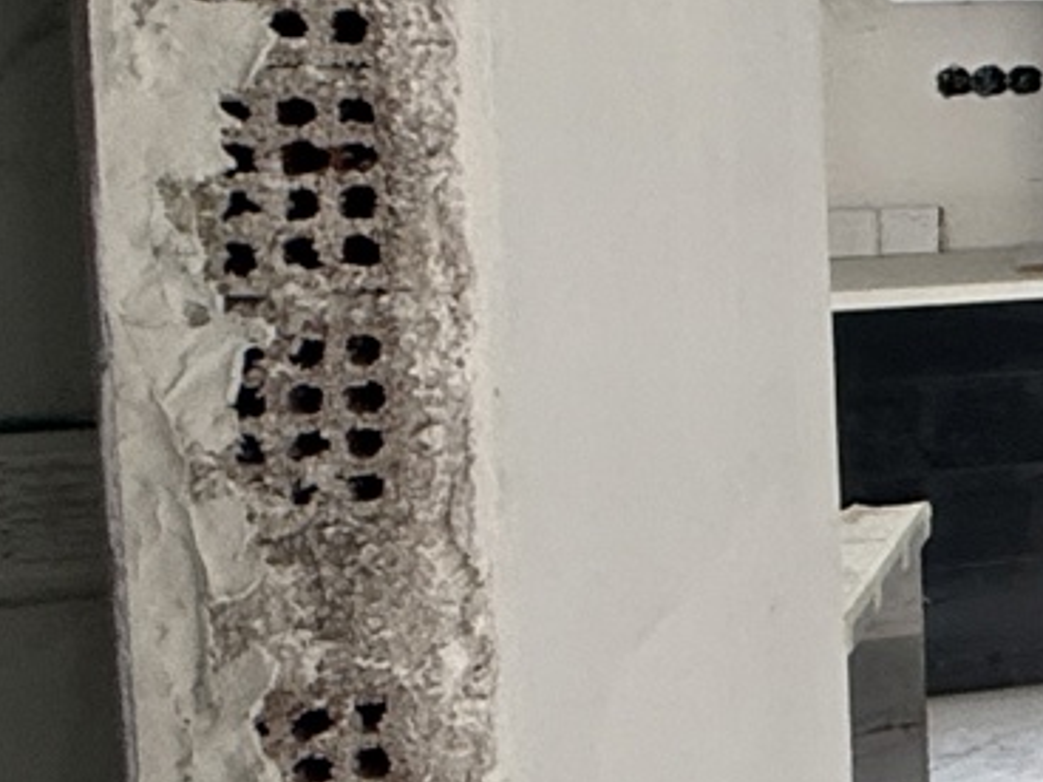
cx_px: 2177
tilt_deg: -0.5
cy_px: 74
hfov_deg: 17.4
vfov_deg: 19.8
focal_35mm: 73
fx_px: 2200
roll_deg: +1.1
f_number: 2.2
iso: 160
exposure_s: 1/99
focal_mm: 2.22
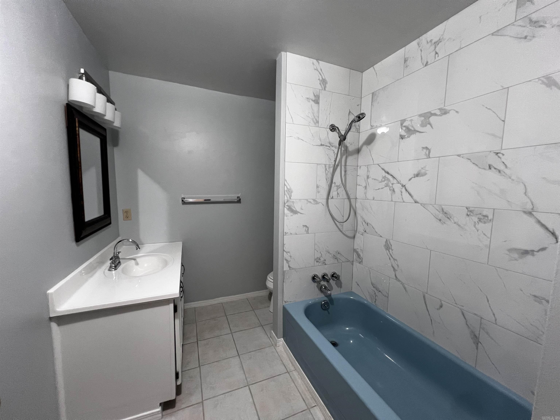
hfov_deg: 106.2
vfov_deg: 89.9
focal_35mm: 13
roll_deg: -0.8
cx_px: 280
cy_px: 210
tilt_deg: -5.7
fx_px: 210
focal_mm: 1.57
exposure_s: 1/60
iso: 200
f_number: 1.8
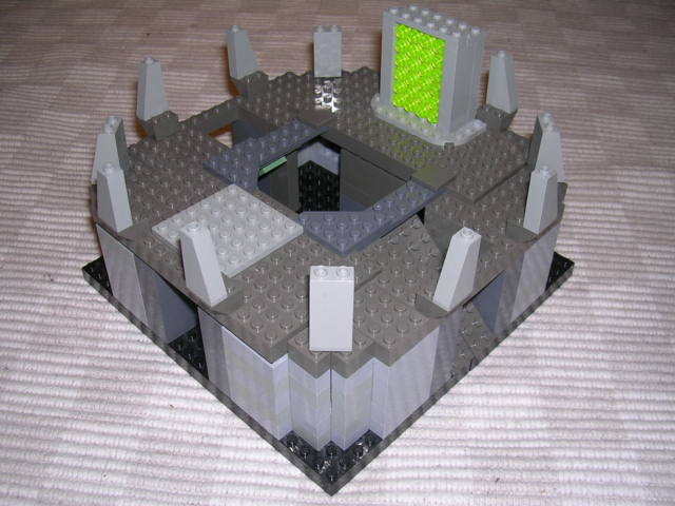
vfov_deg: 37.7
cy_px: 253
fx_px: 741
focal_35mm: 38
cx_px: 338
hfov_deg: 49.0
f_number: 2.8
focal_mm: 5.8
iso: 100
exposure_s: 1/60.1
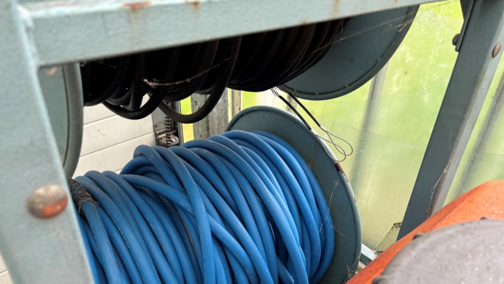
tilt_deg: -34.6
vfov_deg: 39.8
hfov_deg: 66.1
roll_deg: +0.2
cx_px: 248
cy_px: 187
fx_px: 388
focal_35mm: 29
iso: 100
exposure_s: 1/50
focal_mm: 5.96
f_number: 1.6
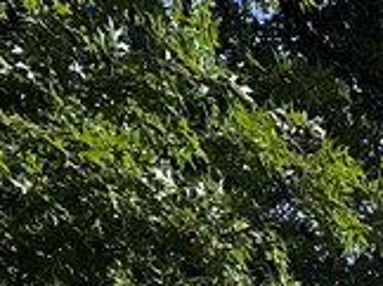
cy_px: 896
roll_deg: +0.8
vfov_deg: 8.1
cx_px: 1080
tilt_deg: +6.7
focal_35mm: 152
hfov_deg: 10.2
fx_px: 1679
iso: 80
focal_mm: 6.86
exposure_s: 1/2591
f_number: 1.78
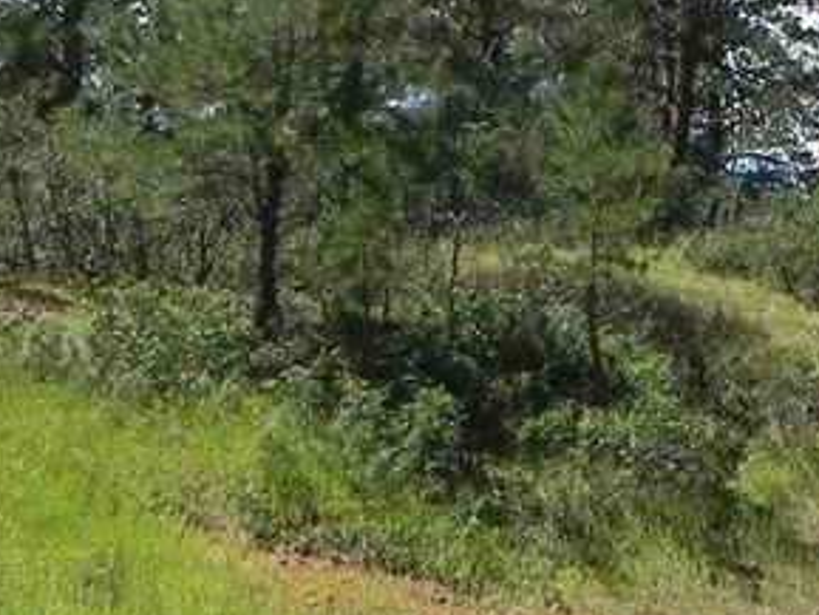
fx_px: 2178
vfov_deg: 15.9
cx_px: 1224
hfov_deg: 18.8
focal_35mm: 92
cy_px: 62
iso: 160
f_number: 6.3
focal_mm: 4.6
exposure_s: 1/330
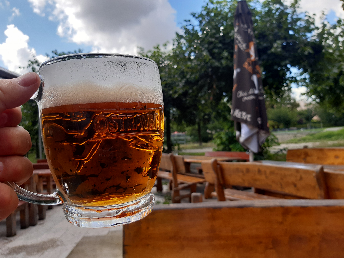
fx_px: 258
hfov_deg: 67.3
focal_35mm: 26
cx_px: 172
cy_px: 129
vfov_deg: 53.1
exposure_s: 1/497
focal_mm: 3.92
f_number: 1.7
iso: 40
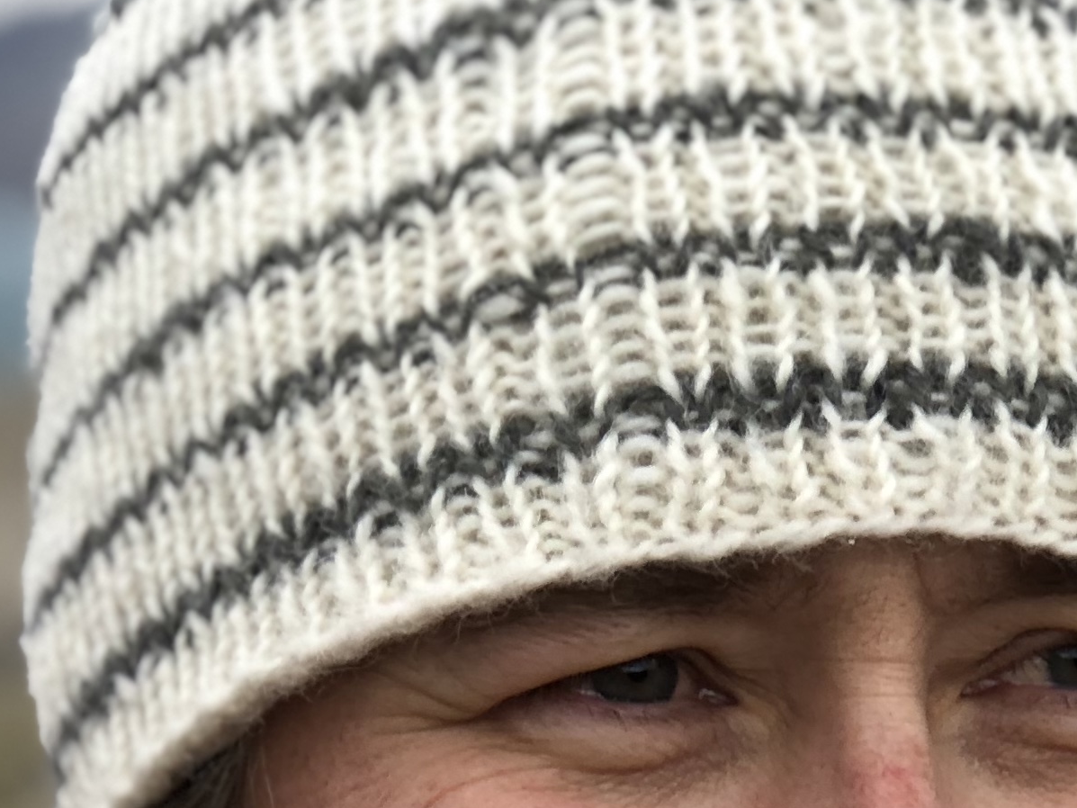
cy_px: 1286
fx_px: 5974
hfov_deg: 10.3
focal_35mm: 192
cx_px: 709
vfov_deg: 7.6
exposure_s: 1/60
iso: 20
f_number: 2.8
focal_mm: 6.6
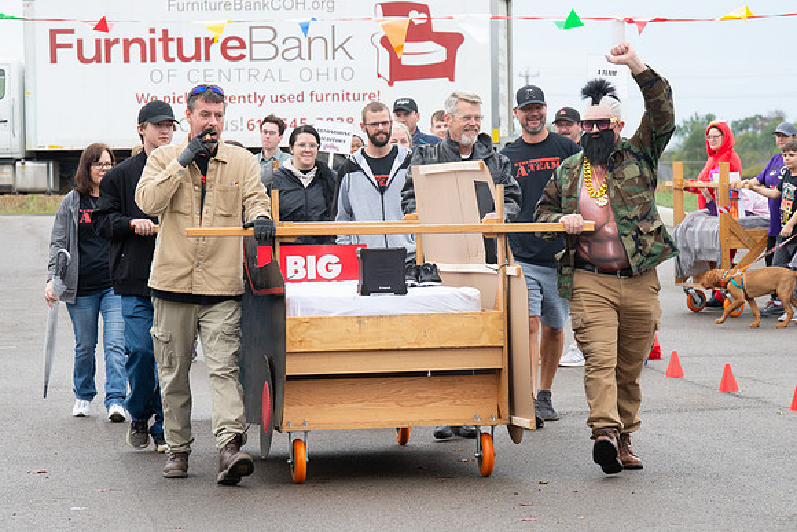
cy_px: 266
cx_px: 410
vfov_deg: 7.7
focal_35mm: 178
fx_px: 3950
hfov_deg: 11.5
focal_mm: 170
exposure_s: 1/160
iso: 640
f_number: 10
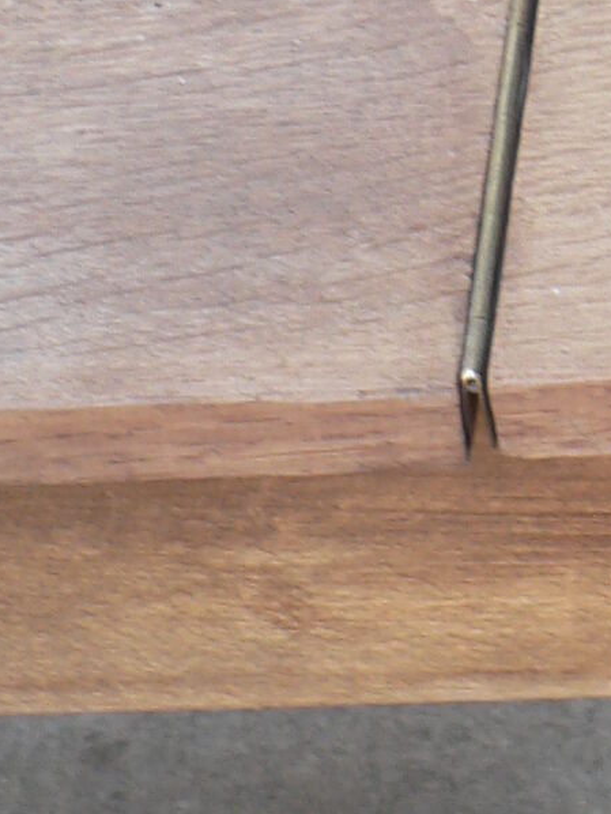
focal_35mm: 154
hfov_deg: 9.2
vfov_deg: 12.8
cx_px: 1149
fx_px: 3622
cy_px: 455
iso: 80
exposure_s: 1/40
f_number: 2.8
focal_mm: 6
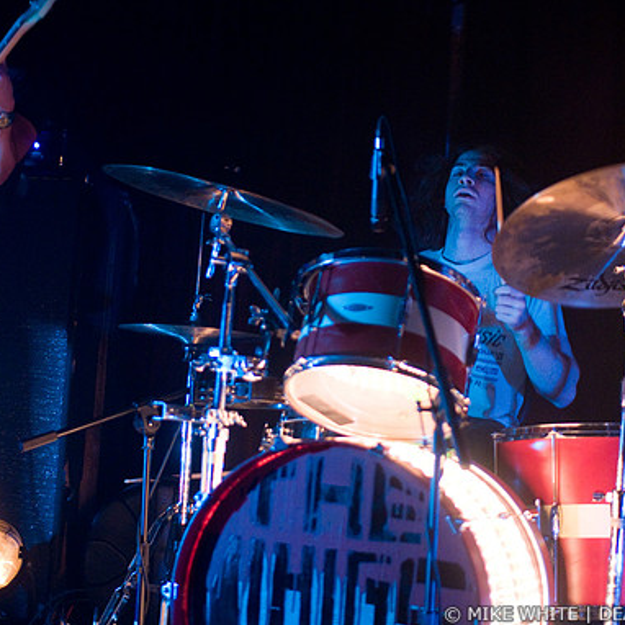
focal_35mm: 58
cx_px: 332
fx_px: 1185
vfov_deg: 29.6
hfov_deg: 29.5
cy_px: 313
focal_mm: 30
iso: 1000
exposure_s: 1/60
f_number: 1.4
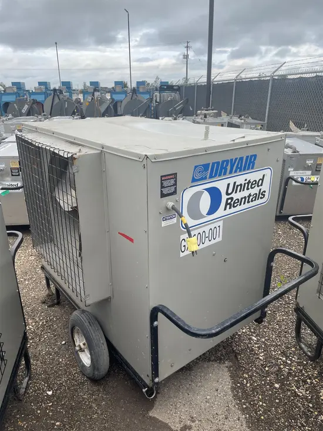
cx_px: 162
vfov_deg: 67.3
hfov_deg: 53.1
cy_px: 216
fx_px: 323
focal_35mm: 26
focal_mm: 4.2
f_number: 1.6
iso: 32
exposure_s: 1/764
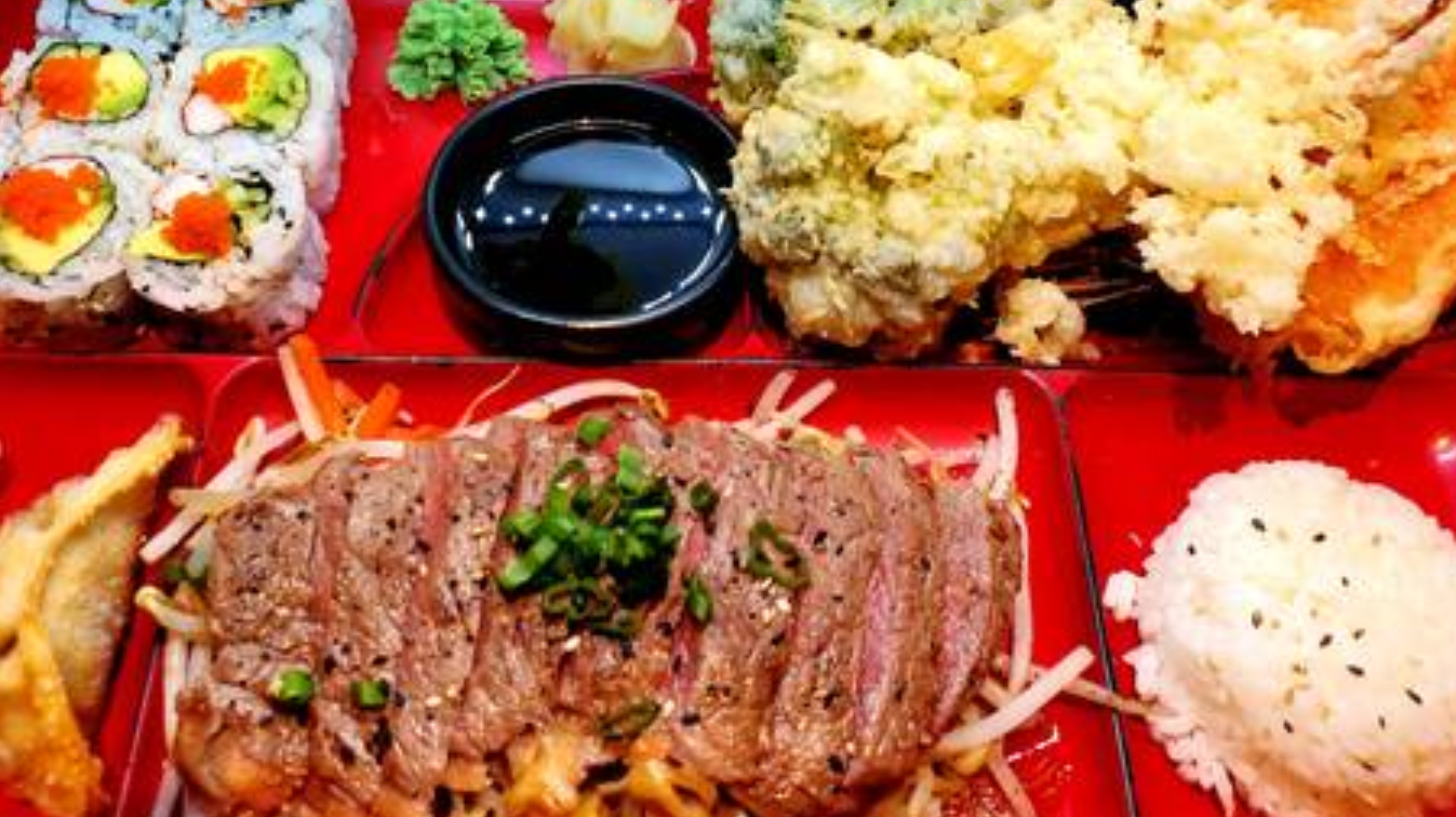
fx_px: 1428
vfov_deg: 31.4
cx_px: 739
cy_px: 201
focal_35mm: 37
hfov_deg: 54.0
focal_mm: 4.3
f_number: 2.4
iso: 125
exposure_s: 1/120
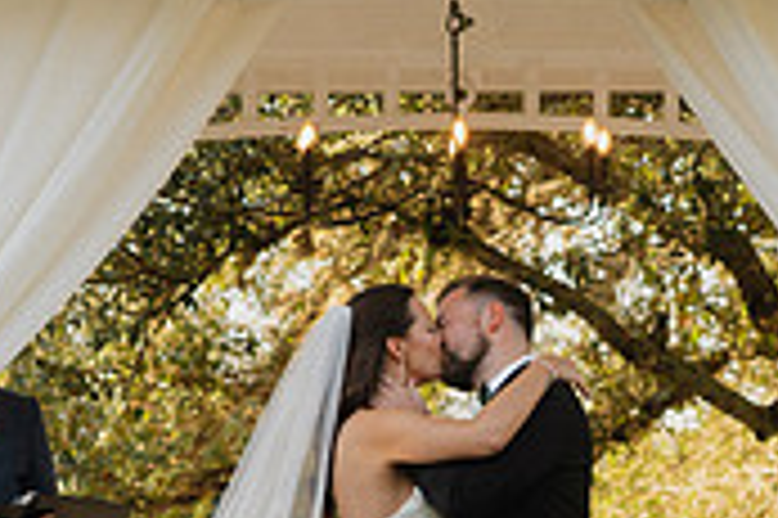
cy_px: 421
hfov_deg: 8.8
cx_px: 517
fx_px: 5074
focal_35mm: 235
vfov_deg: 5.8
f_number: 4
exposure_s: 1/500
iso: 400
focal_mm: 70
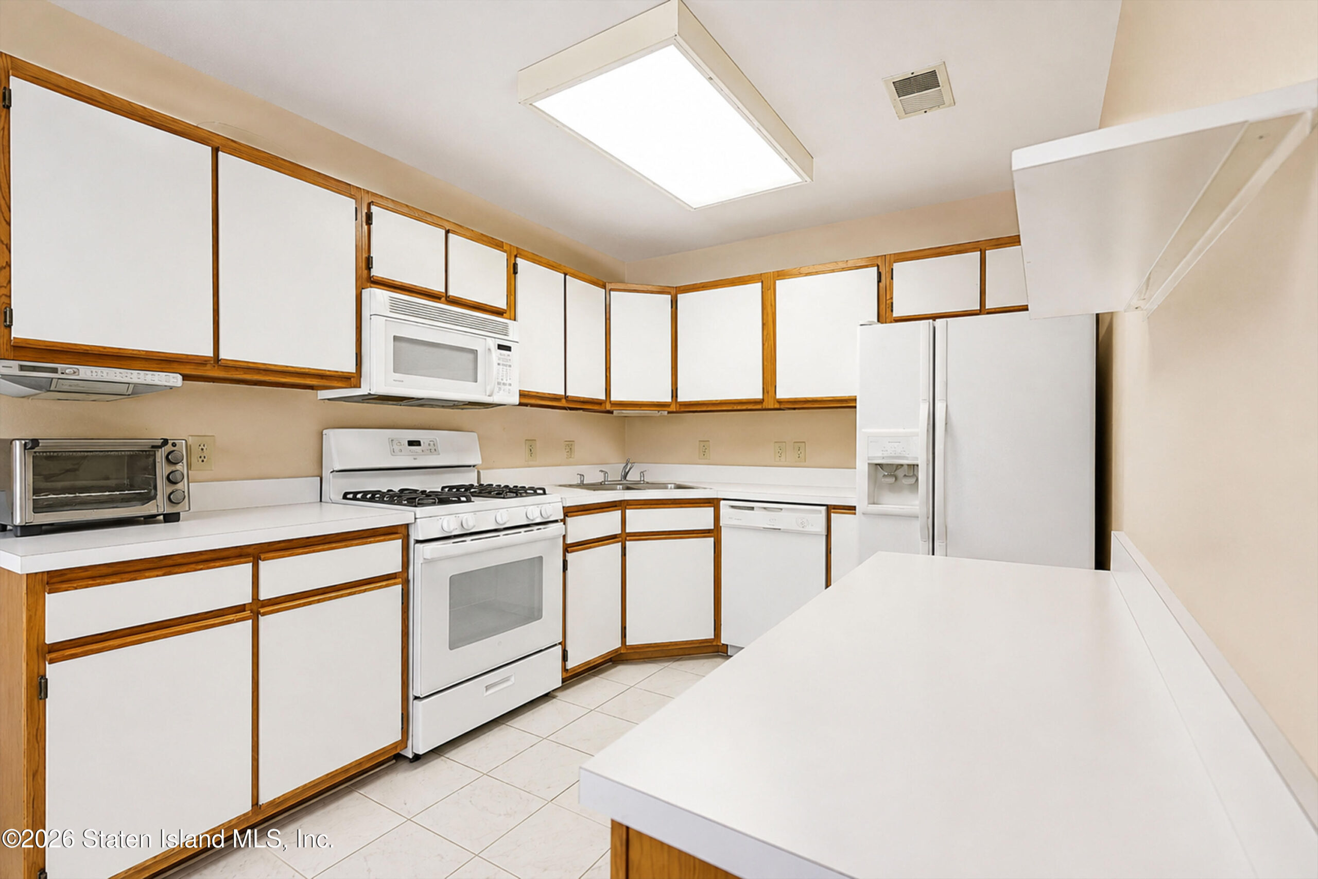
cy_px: 440
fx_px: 586
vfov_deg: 73.8
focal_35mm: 16
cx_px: 659
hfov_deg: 96.7
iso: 64
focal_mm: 16
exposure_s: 1/25
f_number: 4
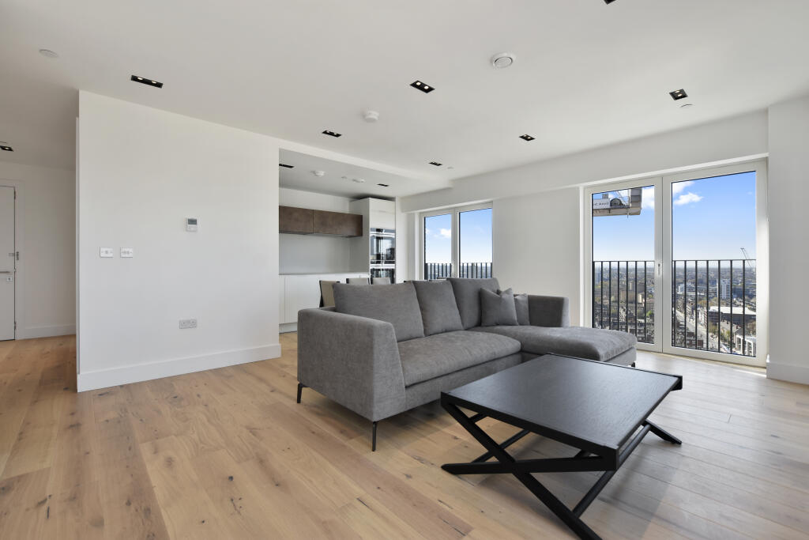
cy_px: 270
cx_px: 404
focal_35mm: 15
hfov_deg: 100.4
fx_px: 337
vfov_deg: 77.3
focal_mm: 10
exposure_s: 1/40
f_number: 5.6
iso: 160
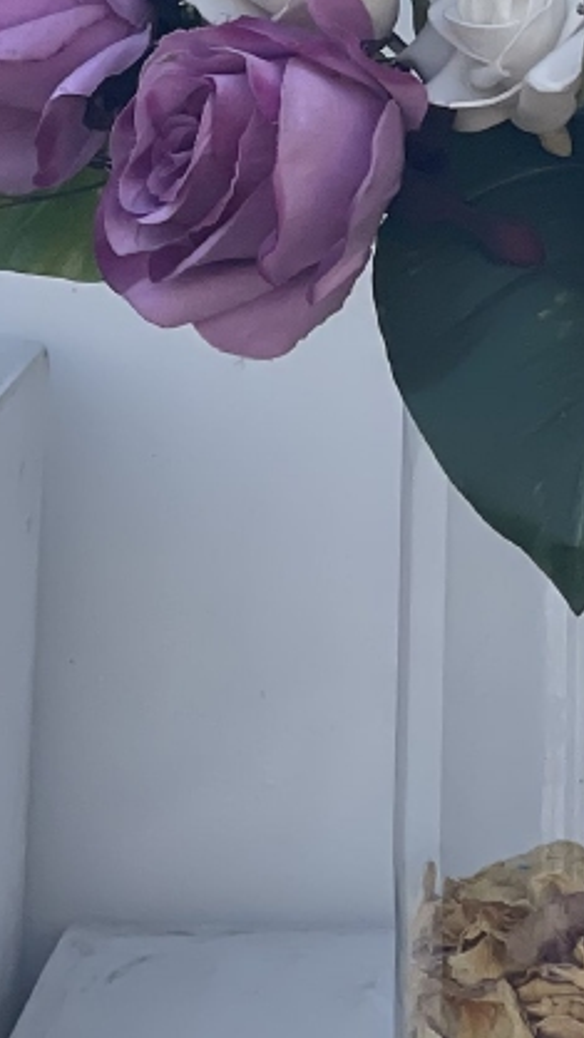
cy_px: -308
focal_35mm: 250
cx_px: 782
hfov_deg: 4.8
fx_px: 6885
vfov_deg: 8.5
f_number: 2.2
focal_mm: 7.5
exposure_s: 1/943
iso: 20
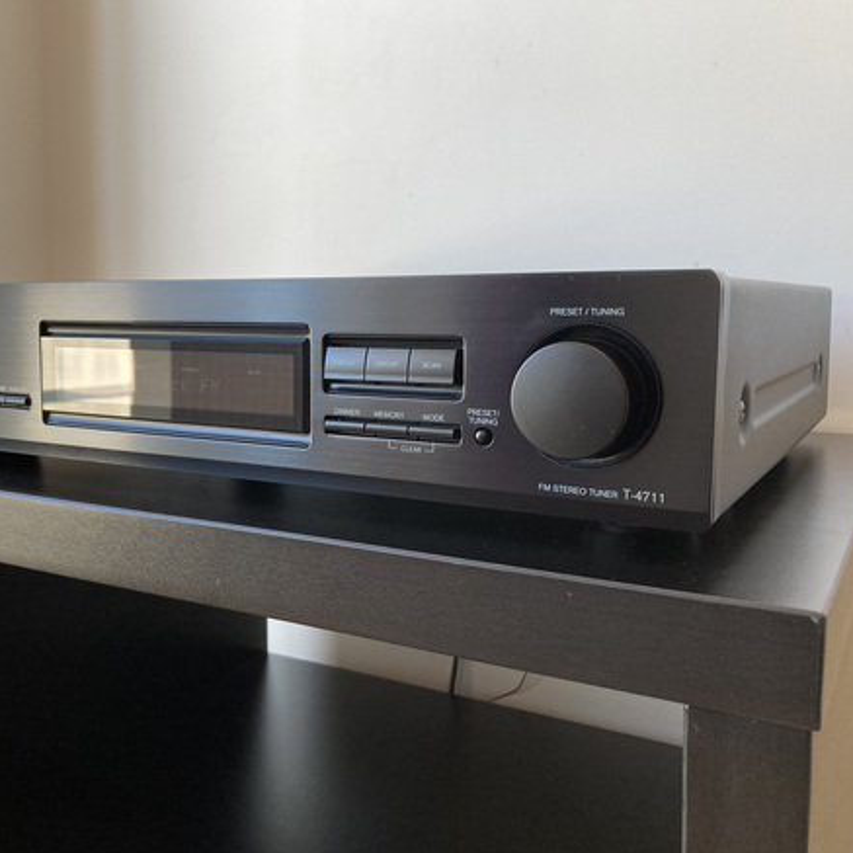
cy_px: 424
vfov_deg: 48.5
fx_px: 948
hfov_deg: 48.1
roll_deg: +0.0
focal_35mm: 34
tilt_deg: -6.2
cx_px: 332
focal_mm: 3.99
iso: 50
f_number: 1.8
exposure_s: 1/100
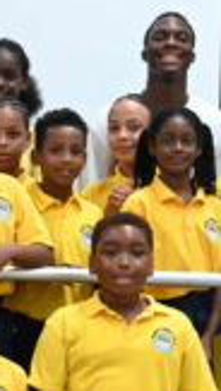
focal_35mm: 174
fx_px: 1808
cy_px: 353
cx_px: -177
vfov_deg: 12.3
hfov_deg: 6.8
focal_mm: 43
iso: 2500
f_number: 4
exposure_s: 1/125
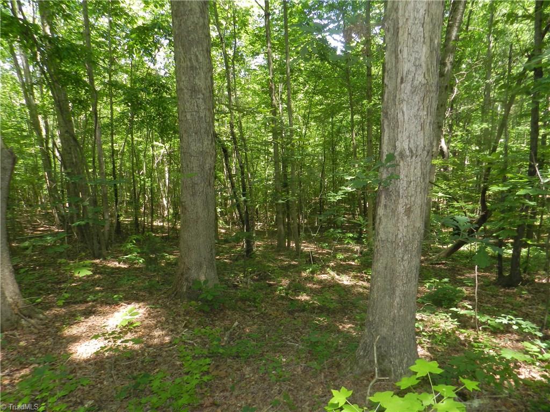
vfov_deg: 58.9
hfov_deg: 73.9
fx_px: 365
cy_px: 206
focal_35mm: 23
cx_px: 275
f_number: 3.4
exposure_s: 1/100
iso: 160
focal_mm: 4
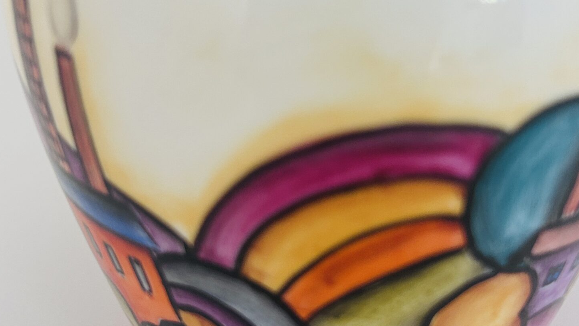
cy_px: 139
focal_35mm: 50
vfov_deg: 23.9
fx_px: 768
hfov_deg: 41.2
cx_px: 327
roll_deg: +0.0
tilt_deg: -27.8
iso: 200
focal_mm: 5.7
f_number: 1.5
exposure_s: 1/60
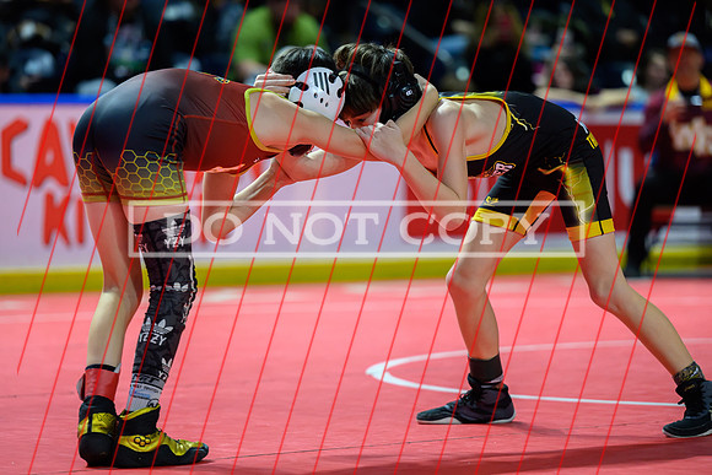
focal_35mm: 141
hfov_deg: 14.6
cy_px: 246
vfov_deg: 9.8
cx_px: 365
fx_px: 2784
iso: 2500
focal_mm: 130
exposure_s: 1/800
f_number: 2.8
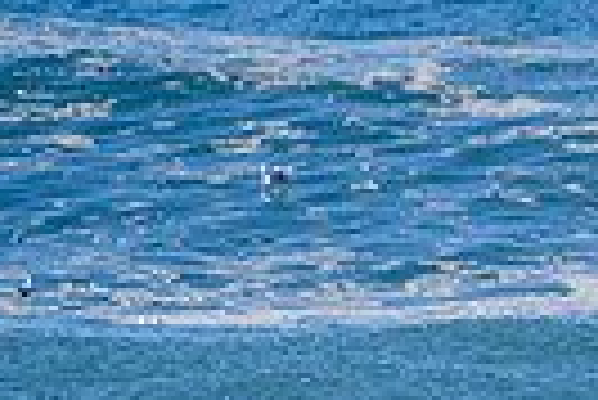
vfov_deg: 0.6
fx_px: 40209
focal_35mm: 2418
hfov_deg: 0.9
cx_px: 1183
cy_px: 689
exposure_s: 1/2000
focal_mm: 500
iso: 200
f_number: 5.6
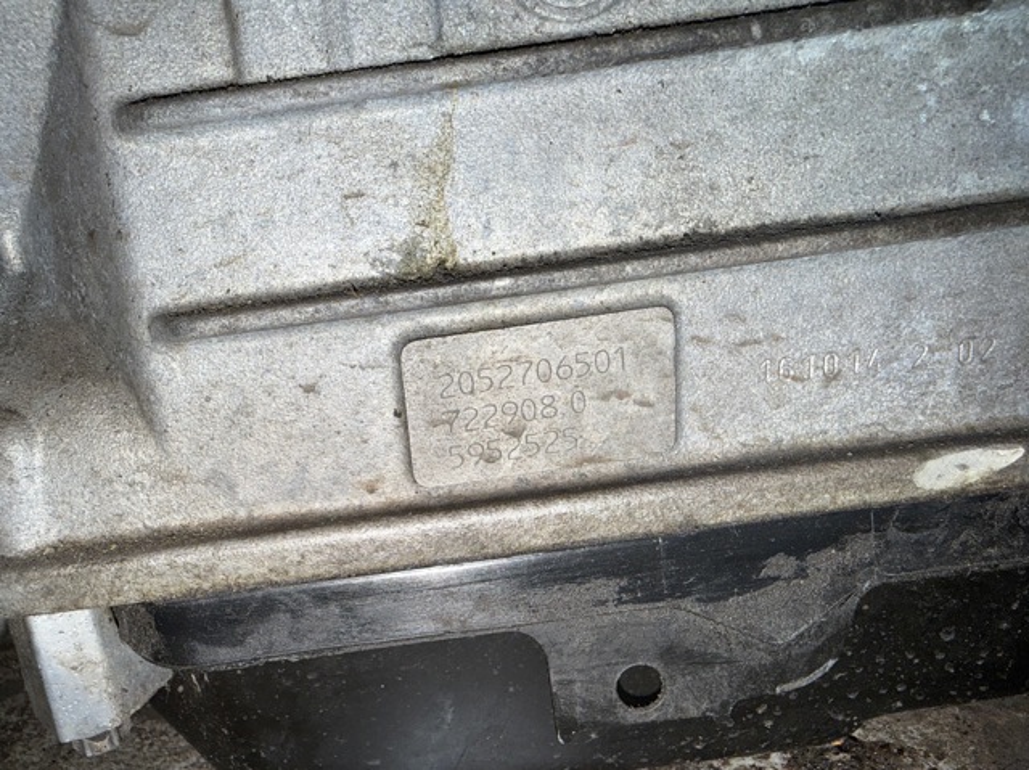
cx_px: 514
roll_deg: +7.5
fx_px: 713
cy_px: 385
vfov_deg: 56.8
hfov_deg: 71.6
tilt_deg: -16.6
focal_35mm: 24
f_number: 2.2
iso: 25
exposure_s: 1/122
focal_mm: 2.22
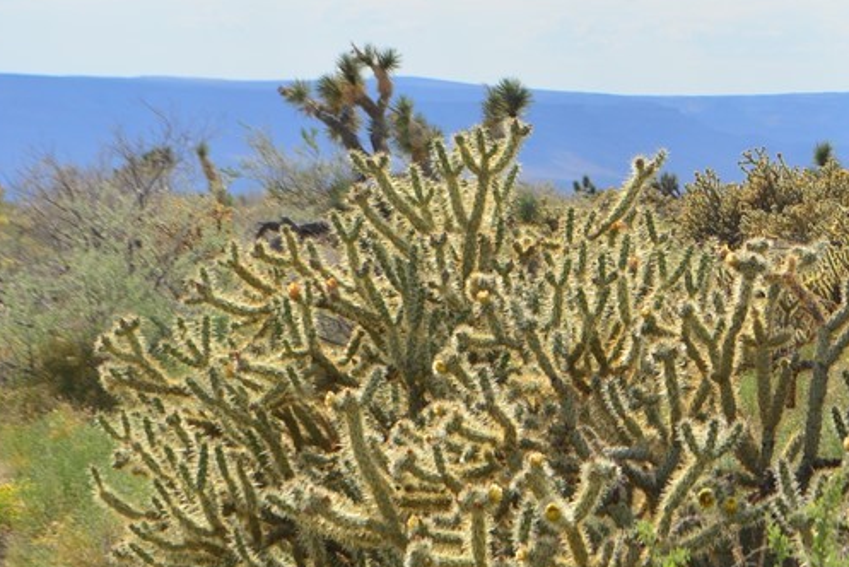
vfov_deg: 7.6
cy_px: 169
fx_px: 4249
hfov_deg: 11.3
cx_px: 847
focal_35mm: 180
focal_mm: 55
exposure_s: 1/400
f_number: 11
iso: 200
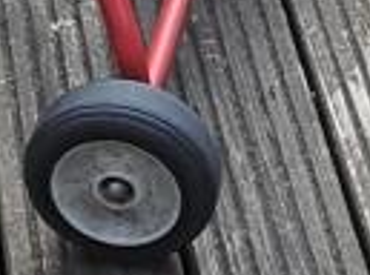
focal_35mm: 199
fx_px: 2121
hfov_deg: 9.8
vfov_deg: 6.3
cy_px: -779
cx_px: 450
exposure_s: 1/172
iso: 32
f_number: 1.8
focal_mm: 4.65
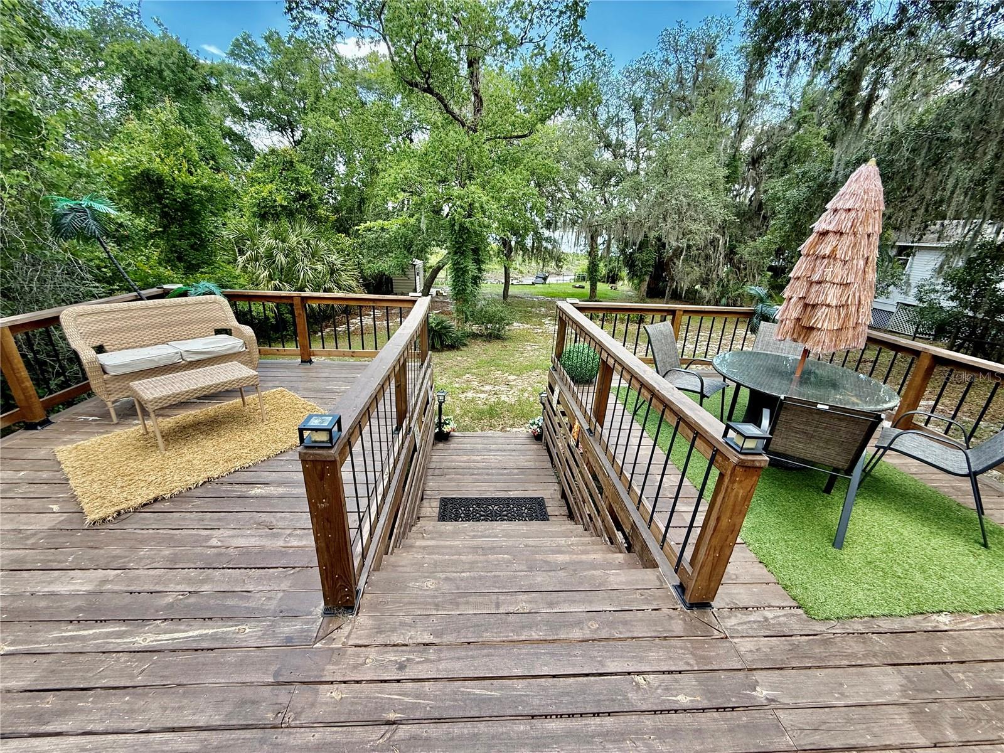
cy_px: 376
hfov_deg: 102.1
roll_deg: -3.5
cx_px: 502
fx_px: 406
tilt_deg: -20.1
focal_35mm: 14
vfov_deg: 85.7
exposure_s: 1/223
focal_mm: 2.22
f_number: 2.2
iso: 50
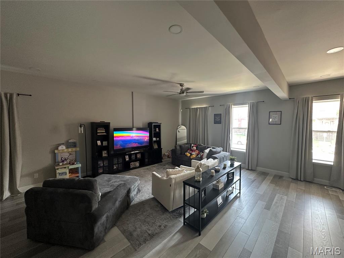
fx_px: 139
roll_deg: -0.2
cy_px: 129
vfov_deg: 85.7
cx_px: 172
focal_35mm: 14
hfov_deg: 102.1
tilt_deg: -2.5
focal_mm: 2.22
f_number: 2.2
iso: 400
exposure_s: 1/60
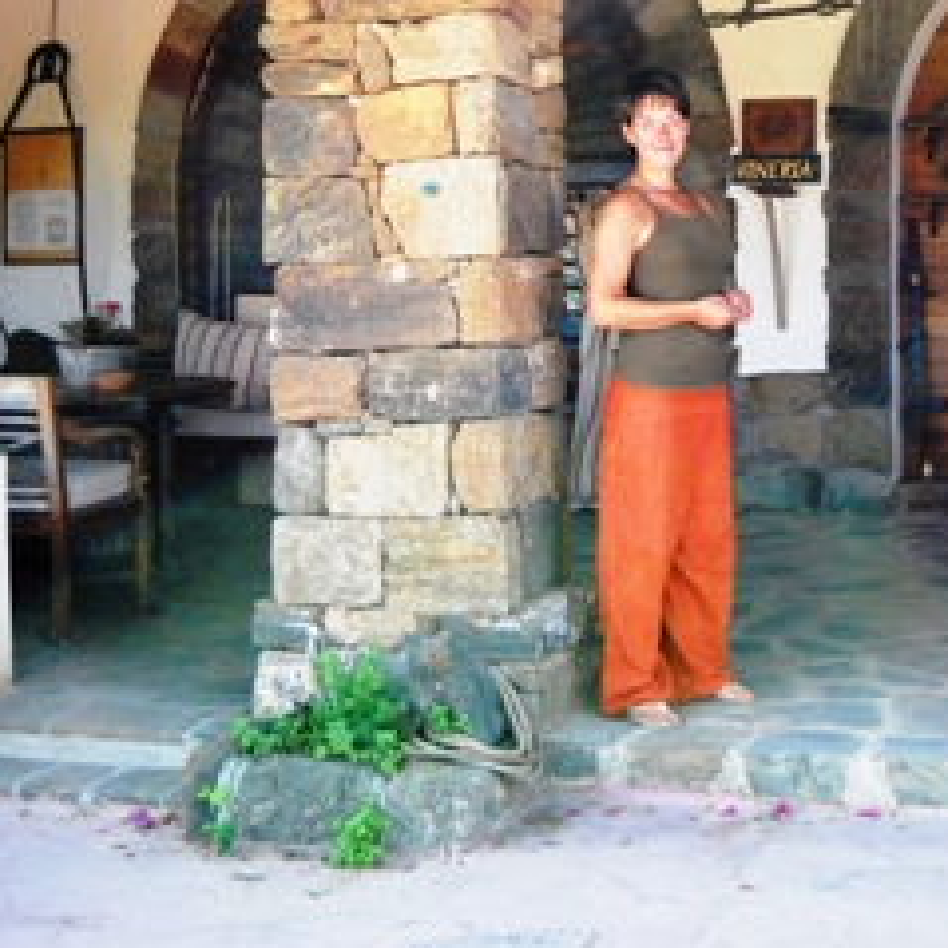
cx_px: 817
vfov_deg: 25.2
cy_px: 286
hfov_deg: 24.8
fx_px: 2107
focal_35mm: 68
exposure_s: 1/60
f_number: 3.1
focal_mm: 6.72
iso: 113
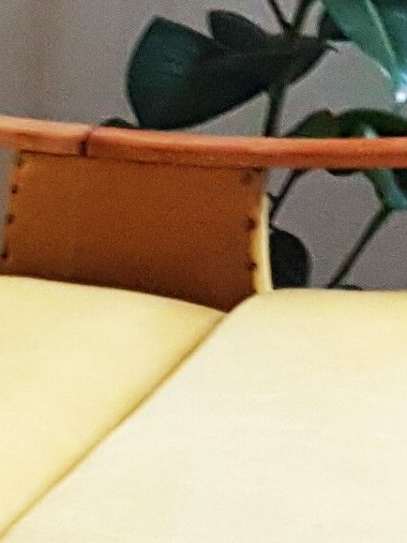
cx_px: -477
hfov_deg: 7.8
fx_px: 2839
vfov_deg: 10.4
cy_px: 941
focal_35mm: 181
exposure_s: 1/20
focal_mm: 4.2
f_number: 1.7
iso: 200
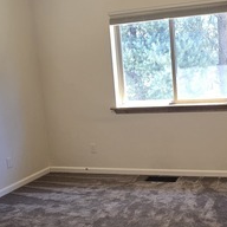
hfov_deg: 40.7
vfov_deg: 41.8
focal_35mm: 40
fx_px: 297
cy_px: 107
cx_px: 170
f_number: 2.2
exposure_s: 1/60
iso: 100
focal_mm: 2.2
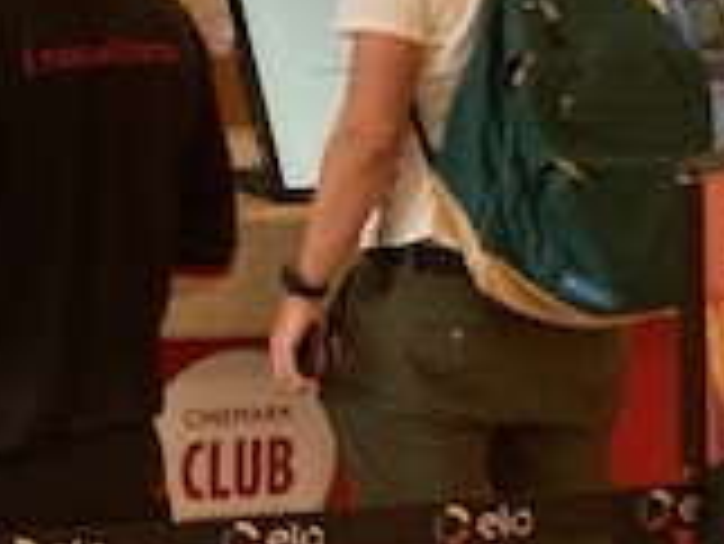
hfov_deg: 15.5
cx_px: -540
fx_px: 2323
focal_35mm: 111
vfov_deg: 12.9
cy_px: -166
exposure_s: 1/60
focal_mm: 3.99
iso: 100
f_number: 1.8
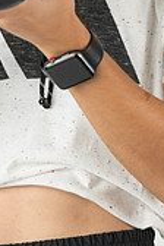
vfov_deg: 5.5
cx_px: 51
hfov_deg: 3.7
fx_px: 2562
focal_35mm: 375
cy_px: -64
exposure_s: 1/60
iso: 64
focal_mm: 140
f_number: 7.1
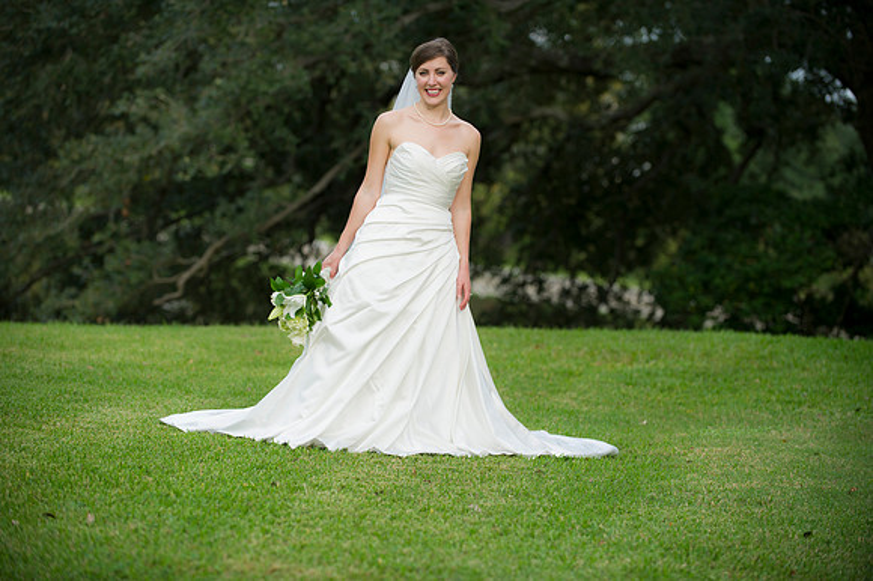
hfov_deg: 18.6
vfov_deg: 12.4
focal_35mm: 110
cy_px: 290
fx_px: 2666
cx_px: 436
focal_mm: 110
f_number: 2.8
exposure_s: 1/800
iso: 320
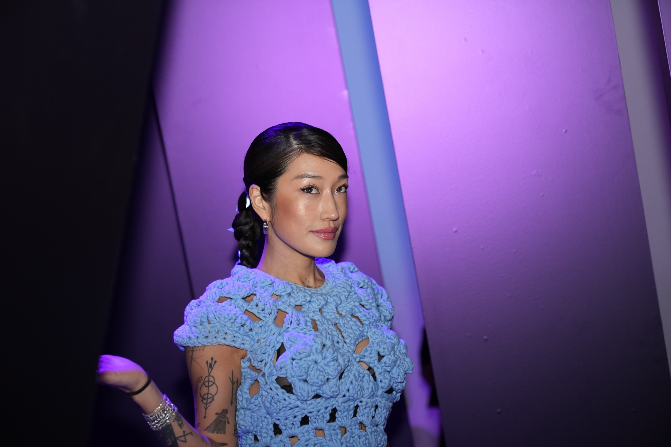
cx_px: 336
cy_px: 224
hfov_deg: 28.8
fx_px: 1305
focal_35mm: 70
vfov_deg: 19.5
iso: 2000
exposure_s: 1/200
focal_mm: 70
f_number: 2.8
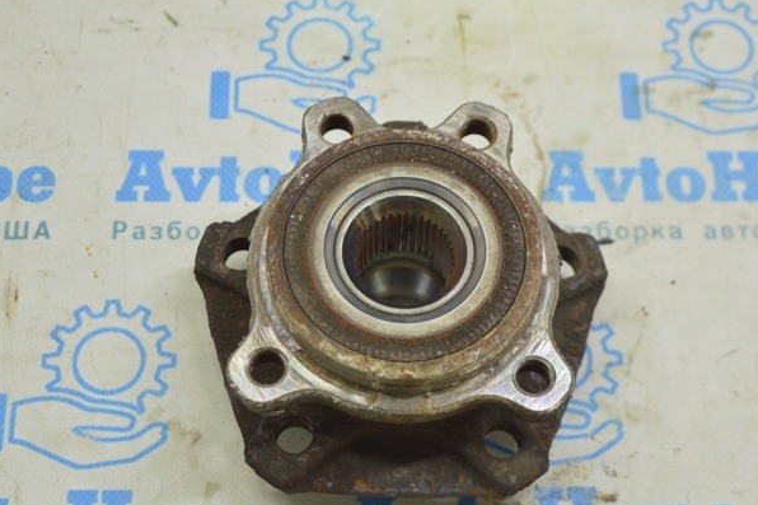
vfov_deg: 18.4
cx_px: 403
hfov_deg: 27.3
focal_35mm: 74
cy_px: 264
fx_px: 1558
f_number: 5.6
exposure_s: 1/20
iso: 400
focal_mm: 46
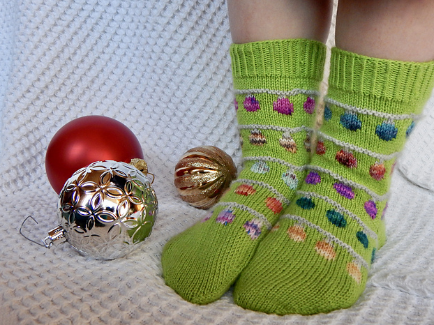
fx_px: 439
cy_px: 163
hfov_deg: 52.6
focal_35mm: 35
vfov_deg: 40.7
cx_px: 222
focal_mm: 6.1
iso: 400
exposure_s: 1/50
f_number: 3.3
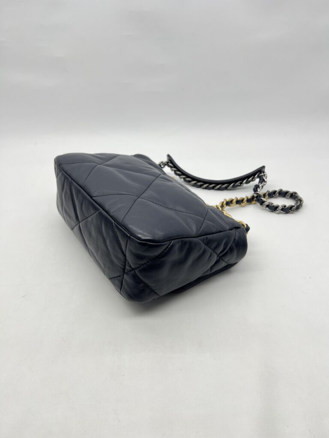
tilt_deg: -34.8
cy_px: 219
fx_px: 329
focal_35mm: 26
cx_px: 164
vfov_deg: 67.3
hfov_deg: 53.1
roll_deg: -0.1
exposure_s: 1/110
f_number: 1.5
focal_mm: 5.7
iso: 32
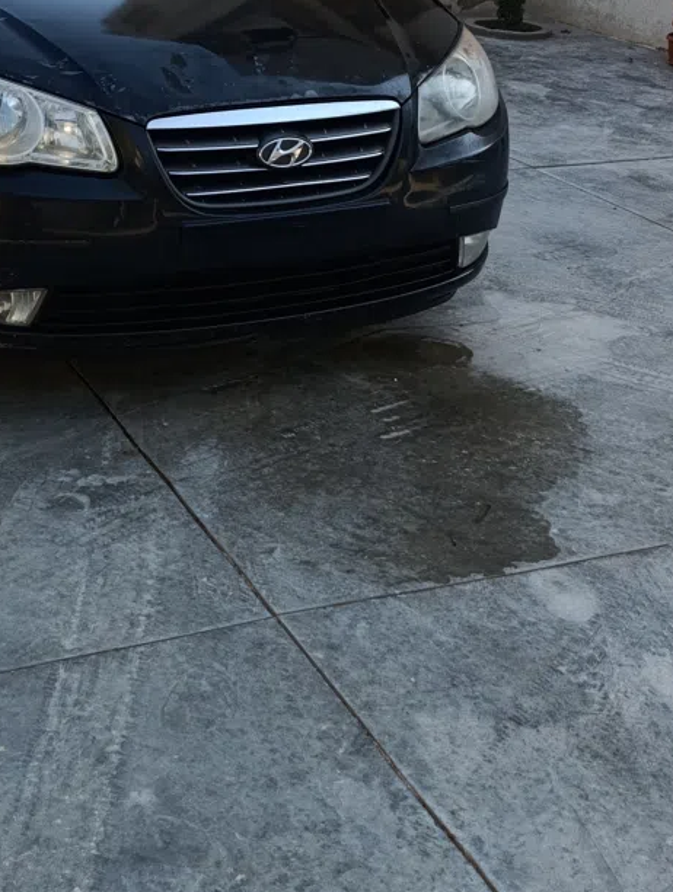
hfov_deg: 27.6
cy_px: 180
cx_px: 66
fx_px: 1318
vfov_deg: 36.2
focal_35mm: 51
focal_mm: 6.14
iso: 50
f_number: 1.6
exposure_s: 1/145
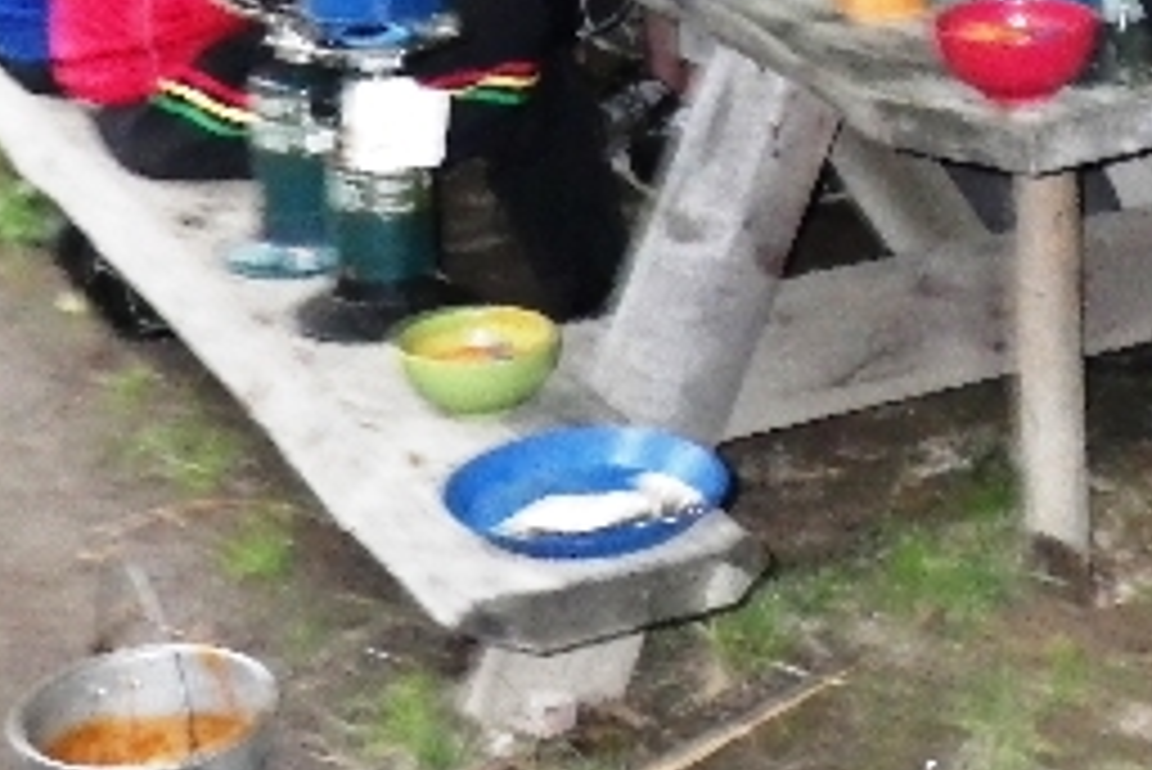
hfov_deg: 22.1
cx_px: 914
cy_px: -329
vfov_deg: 14.2
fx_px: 2914
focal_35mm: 91
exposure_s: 1/50
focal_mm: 5
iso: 800
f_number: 3.5
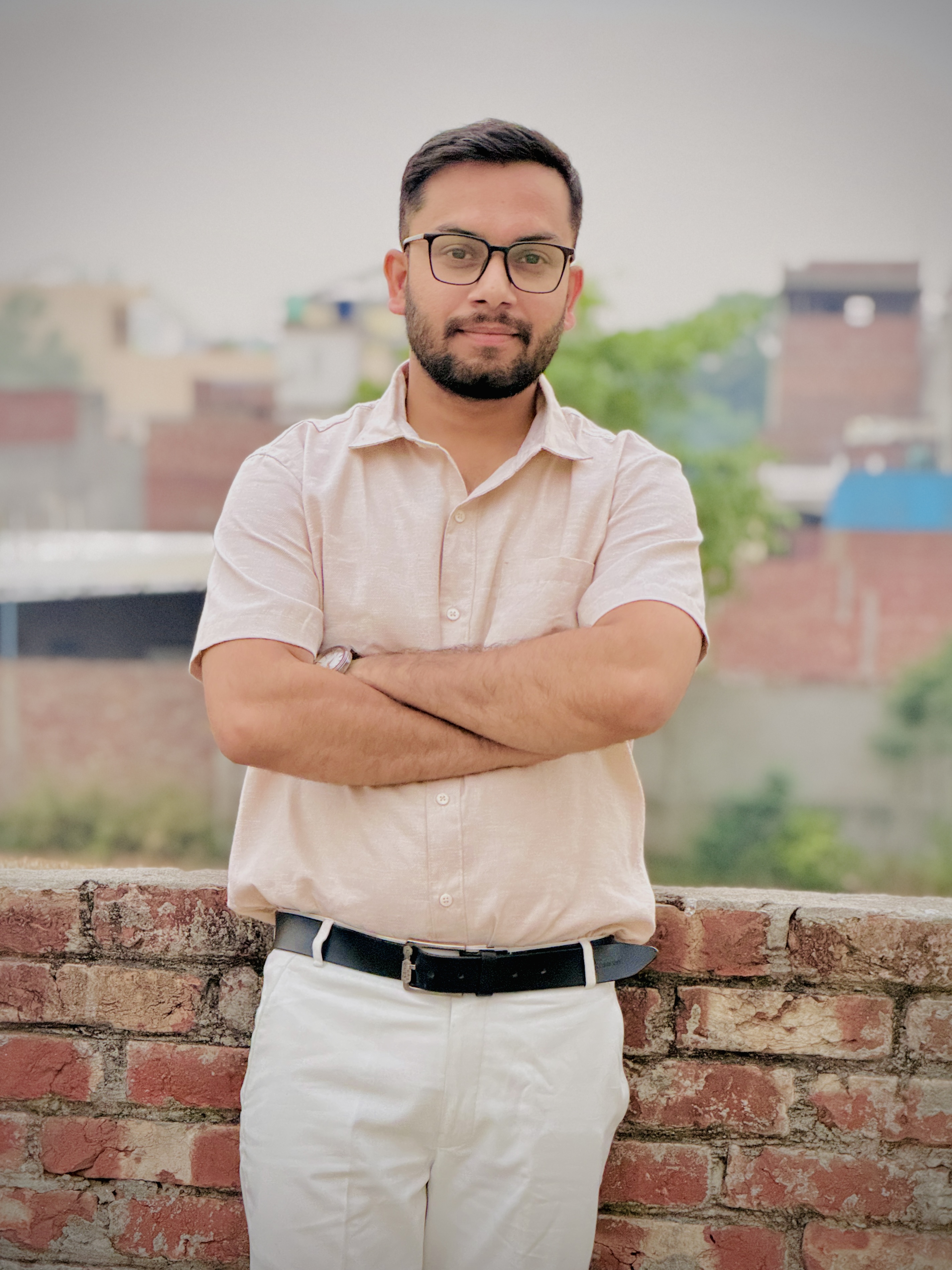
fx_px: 3667
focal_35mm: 100
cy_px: 635
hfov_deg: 14.8
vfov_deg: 19.6
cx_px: 476
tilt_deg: -2.8
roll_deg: -1.7
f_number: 2.8
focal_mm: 16.89
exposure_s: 1/54
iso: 640
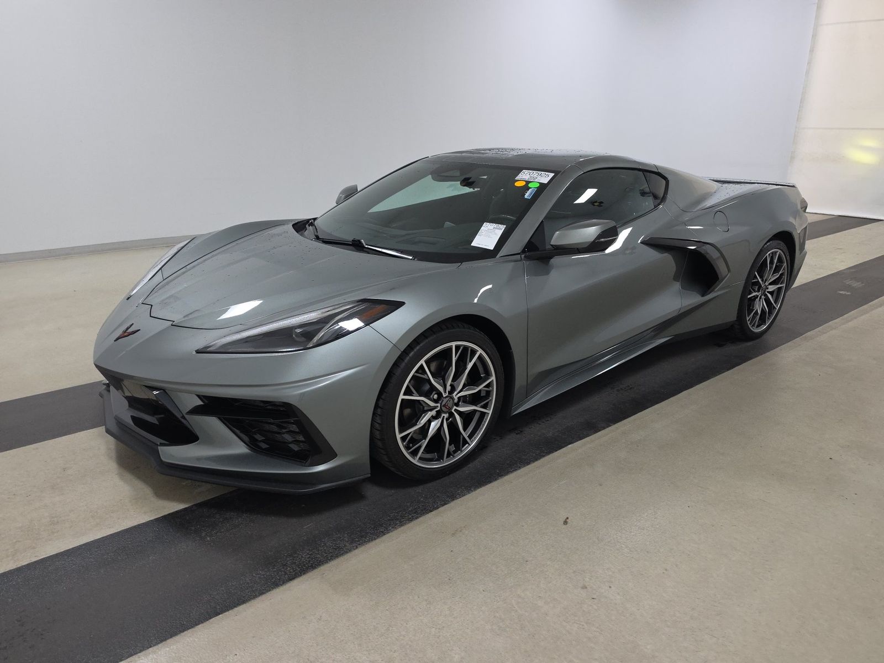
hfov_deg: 73.9
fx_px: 587
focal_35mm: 23
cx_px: 442
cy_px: 332
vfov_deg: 58.9
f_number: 1.4
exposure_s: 1/50
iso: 166
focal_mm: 6.5
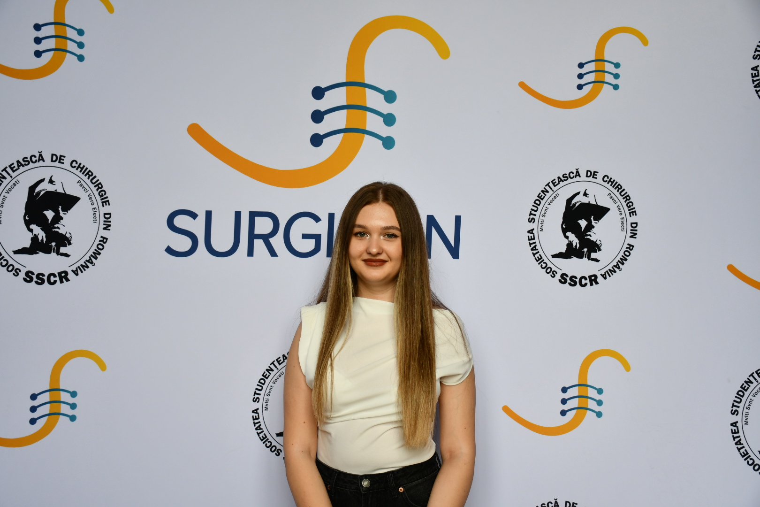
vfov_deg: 29.9
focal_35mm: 45
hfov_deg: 43.6
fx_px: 950
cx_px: 380
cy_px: 254
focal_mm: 30
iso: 400
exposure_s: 1/250
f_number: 4
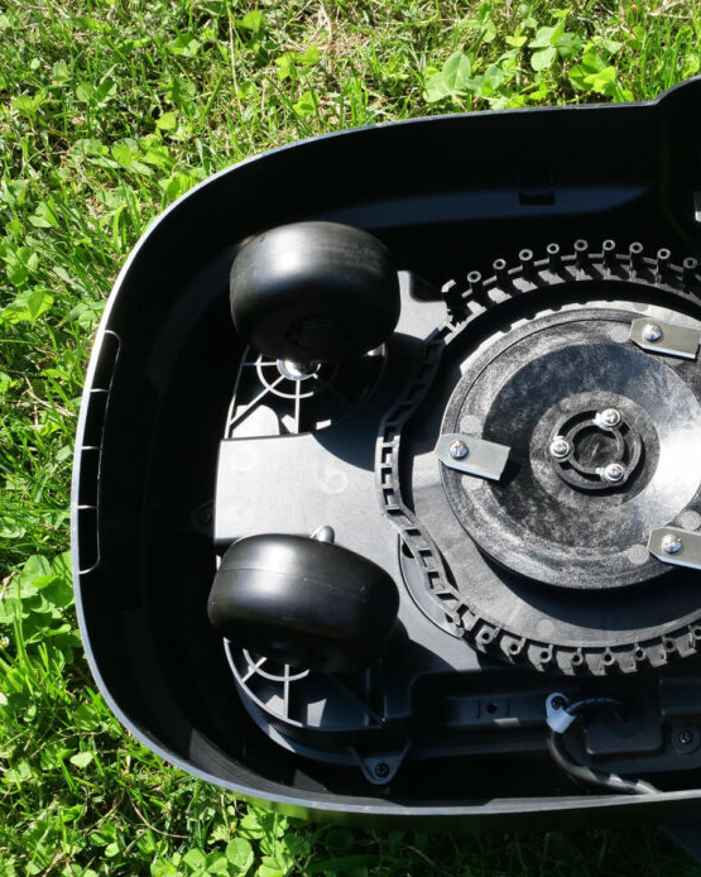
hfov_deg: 25.9
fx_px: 1453
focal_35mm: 56
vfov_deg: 33.6
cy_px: 463
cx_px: 683
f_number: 6.3
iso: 400
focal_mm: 17
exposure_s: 1/640
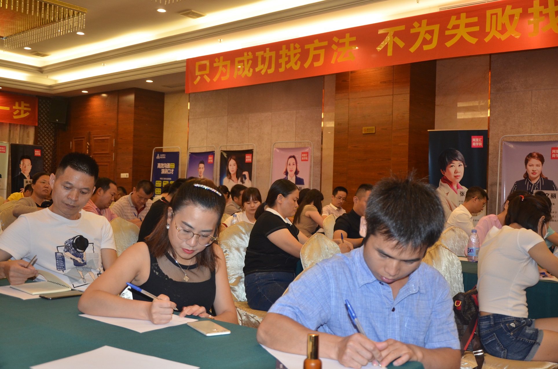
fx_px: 580
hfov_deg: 51.4
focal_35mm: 38
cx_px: 279
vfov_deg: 35.3
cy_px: 184
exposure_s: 1/60
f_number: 4
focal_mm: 25
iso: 800
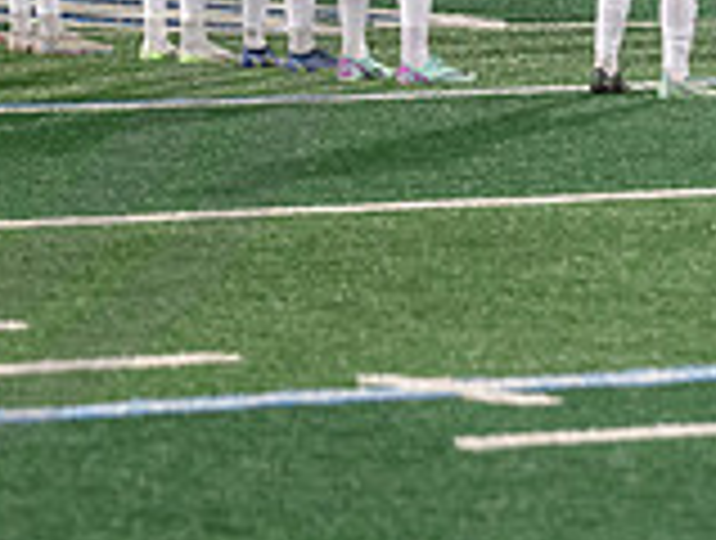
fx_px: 7691
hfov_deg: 5.3
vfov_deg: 4.0
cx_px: -383
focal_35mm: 371
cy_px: -250
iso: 2500
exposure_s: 1/250
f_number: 3.2
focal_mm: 100
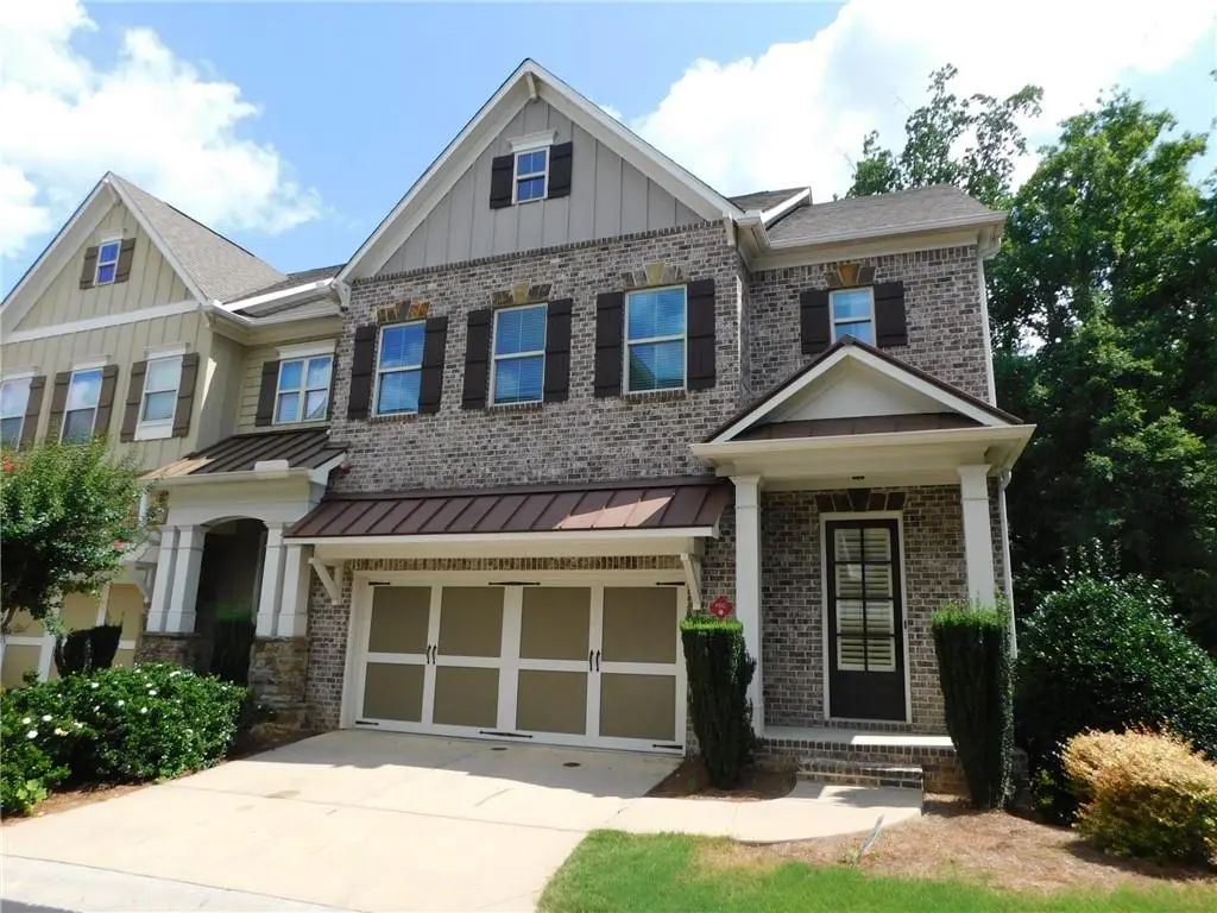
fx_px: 809
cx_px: 608
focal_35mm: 23
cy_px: 456
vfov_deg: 58.9
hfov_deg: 73.9
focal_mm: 4
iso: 125
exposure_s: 1/1000
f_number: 3
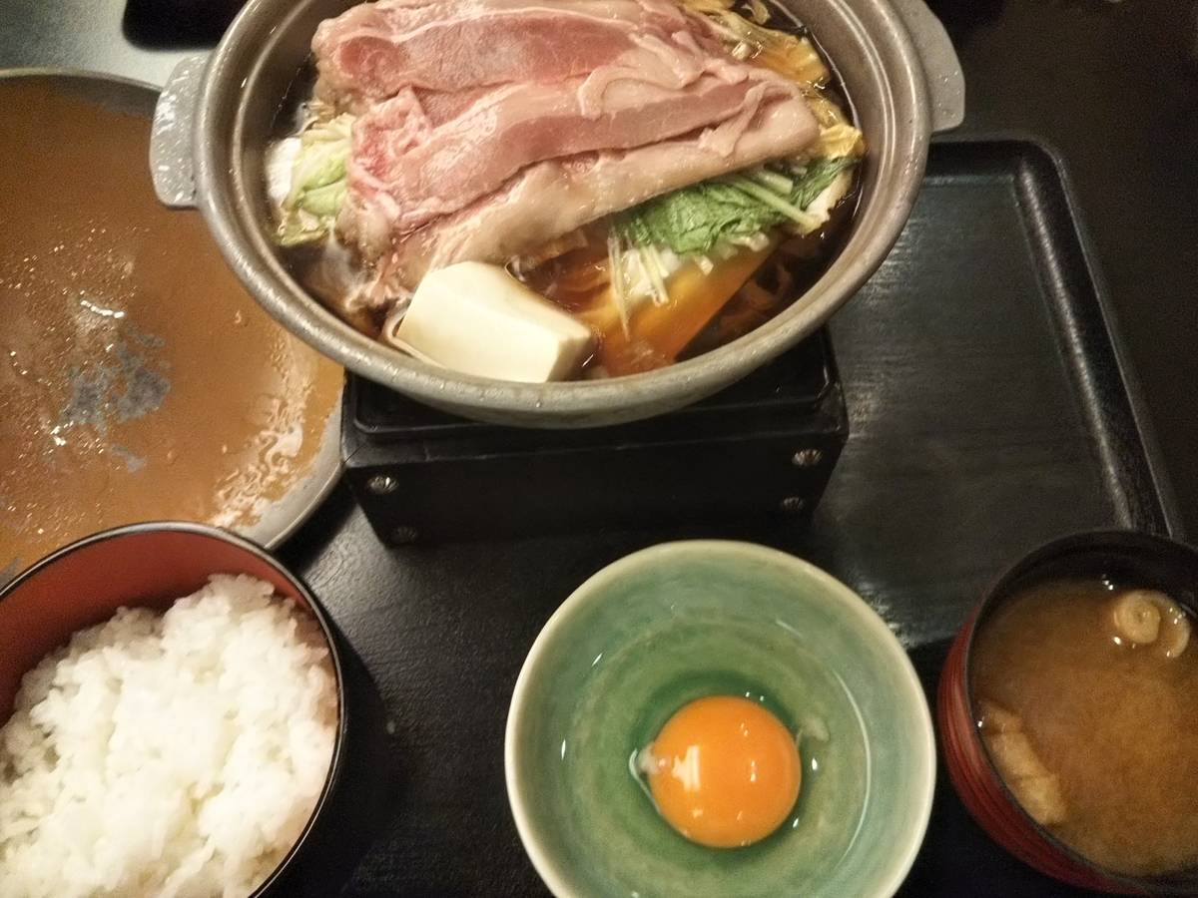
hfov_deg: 60.0
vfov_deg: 46.8
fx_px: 1038
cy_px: 449
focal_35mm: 30
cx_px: 599
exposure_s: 1/30
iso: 200
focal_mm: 4
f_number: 2.2
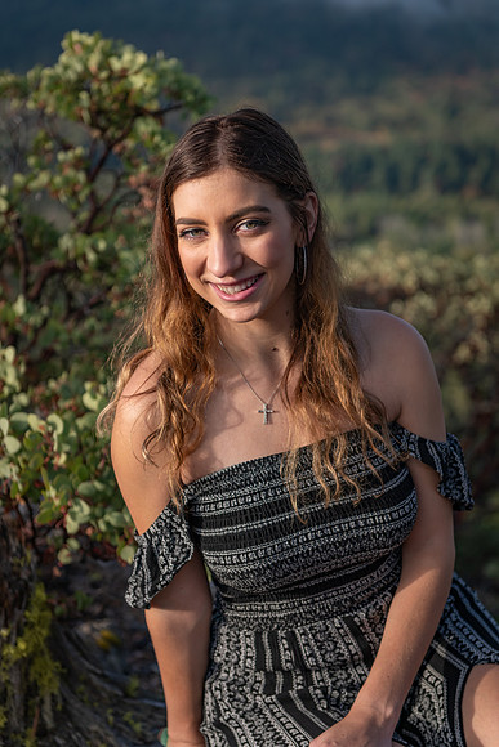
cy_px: 374
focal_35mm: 70
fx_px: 1454
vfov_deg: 28.8
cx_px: 250
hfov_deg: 19.5
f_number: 3.5
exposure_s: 1/1600
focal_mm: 70
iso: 200
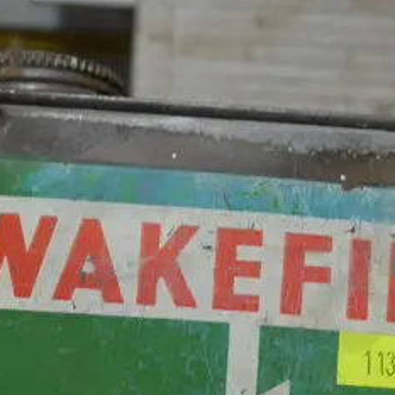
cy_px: 514
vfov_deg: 12.8
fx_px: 1704
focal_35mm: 132
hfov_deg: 13.2
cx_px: 198
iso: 250
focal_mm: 17
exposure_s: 1/60
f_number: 4
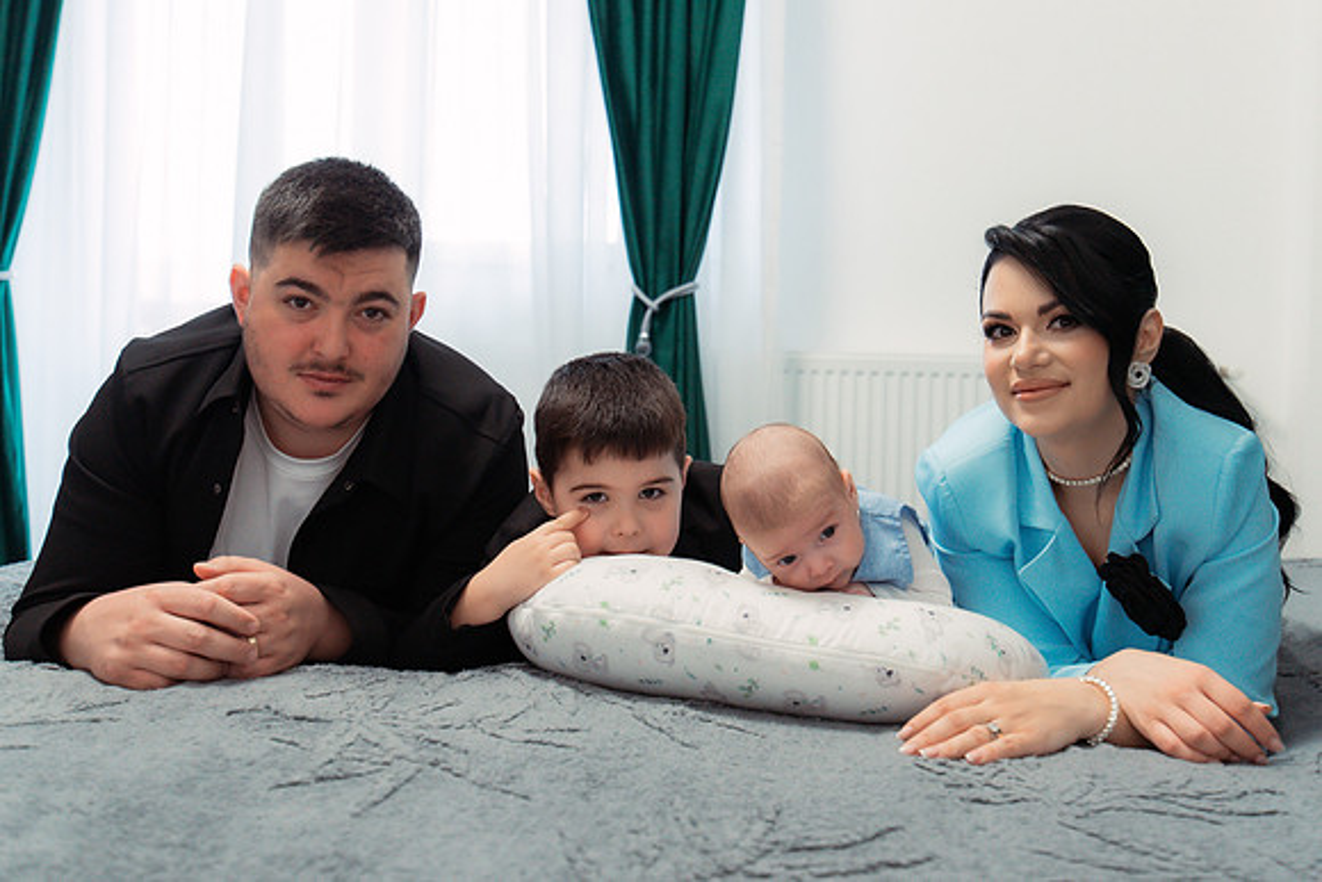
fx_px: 1357
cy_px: 375
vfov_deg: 35.9
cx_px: 690
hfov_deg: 51.9
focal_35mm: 37
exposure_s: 1/250
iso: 1600
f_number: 3.2
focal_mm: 30
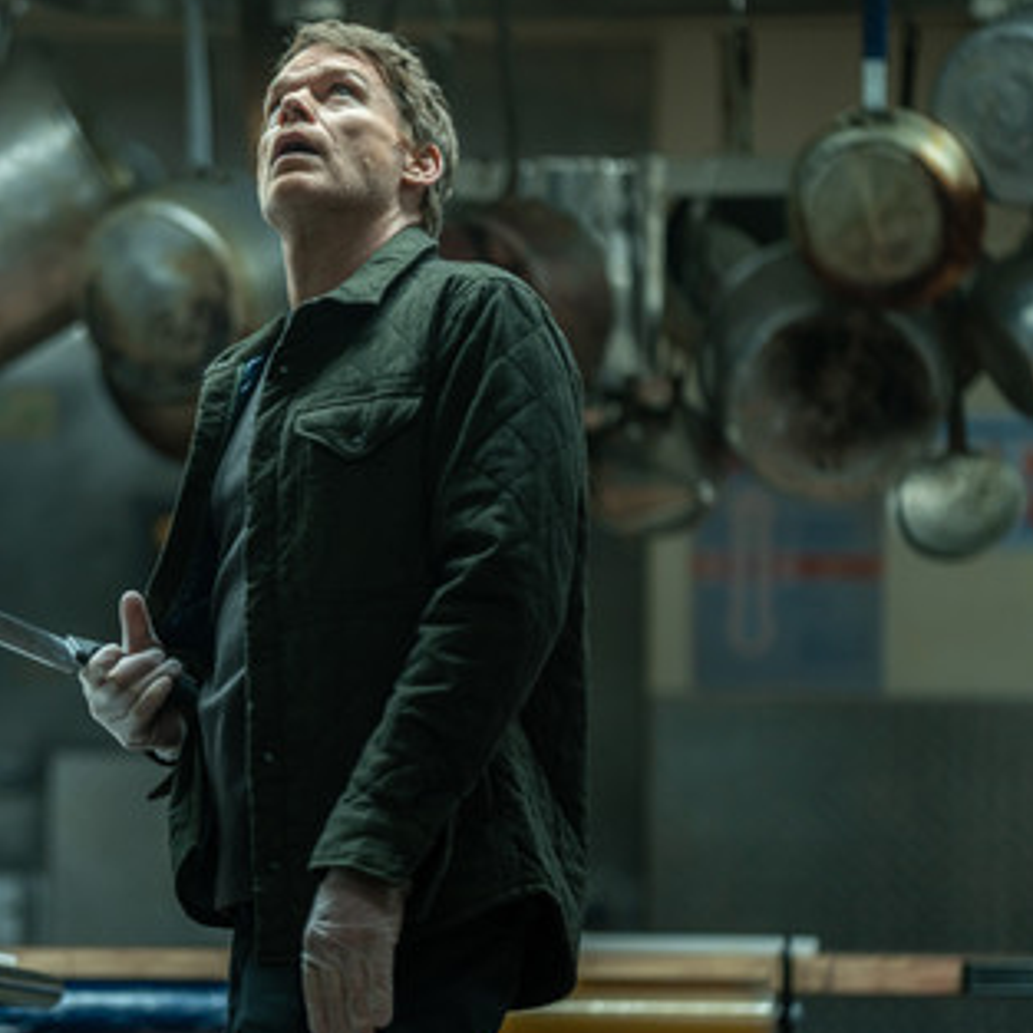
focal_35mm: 183
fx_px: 6178
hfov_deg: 9.5
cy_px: 497
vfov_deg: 9.6
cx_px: 294
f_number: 1.8
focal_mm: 135
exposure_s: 1/320
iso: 500
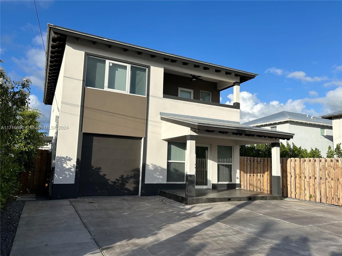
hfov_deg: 67.3
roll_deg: -1.9
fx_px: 257
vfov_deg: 53.1
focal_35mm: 26
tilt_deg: +5.5
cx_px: 171
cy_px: 128
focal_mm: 5.7
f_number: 1.5
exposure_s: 1/4831
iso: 50
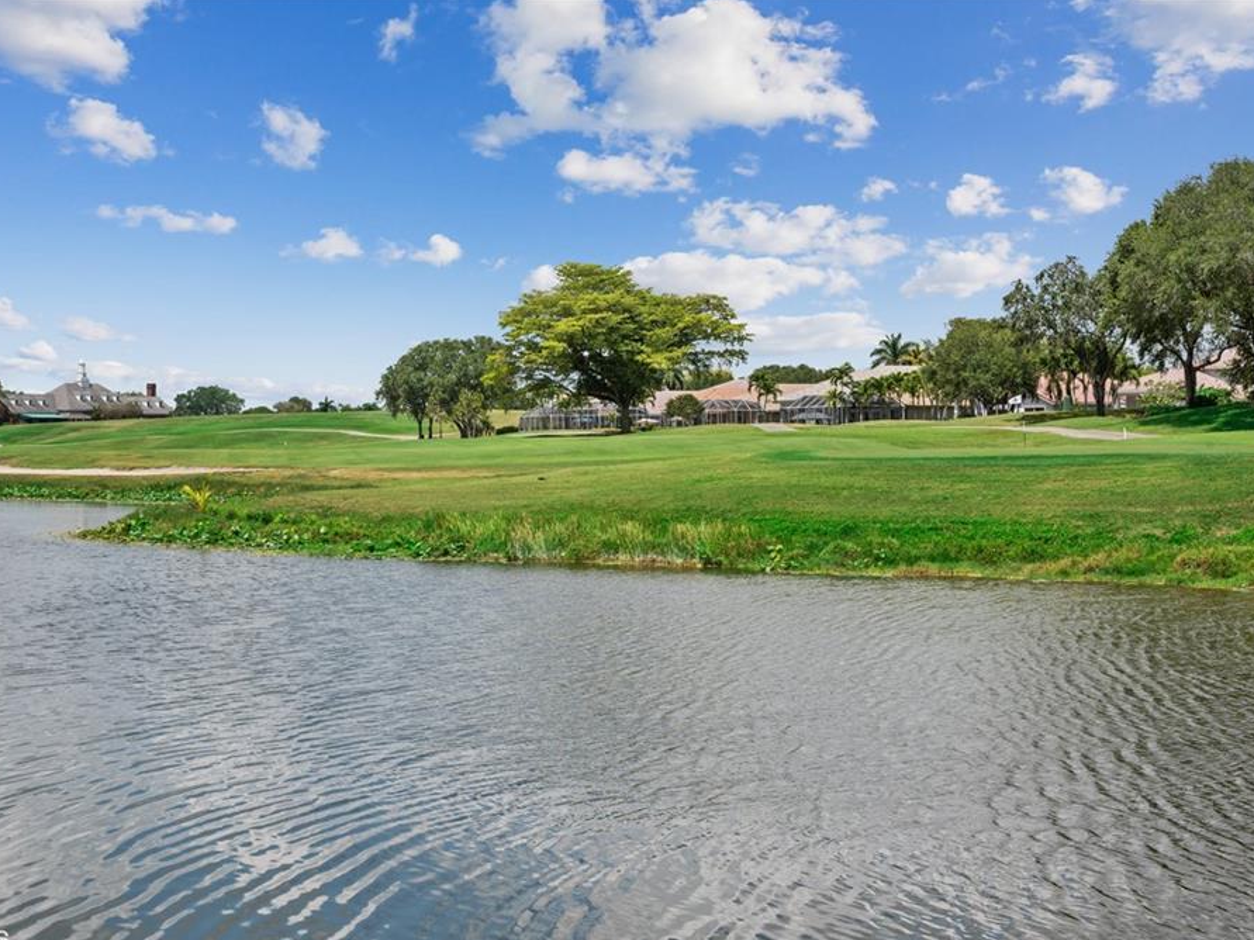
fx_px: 1920
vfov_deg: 27.5
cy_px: 474
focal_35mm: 53
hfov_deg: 36.1
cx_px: 549
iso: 100
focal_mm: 48
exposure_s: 1/200
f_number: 11
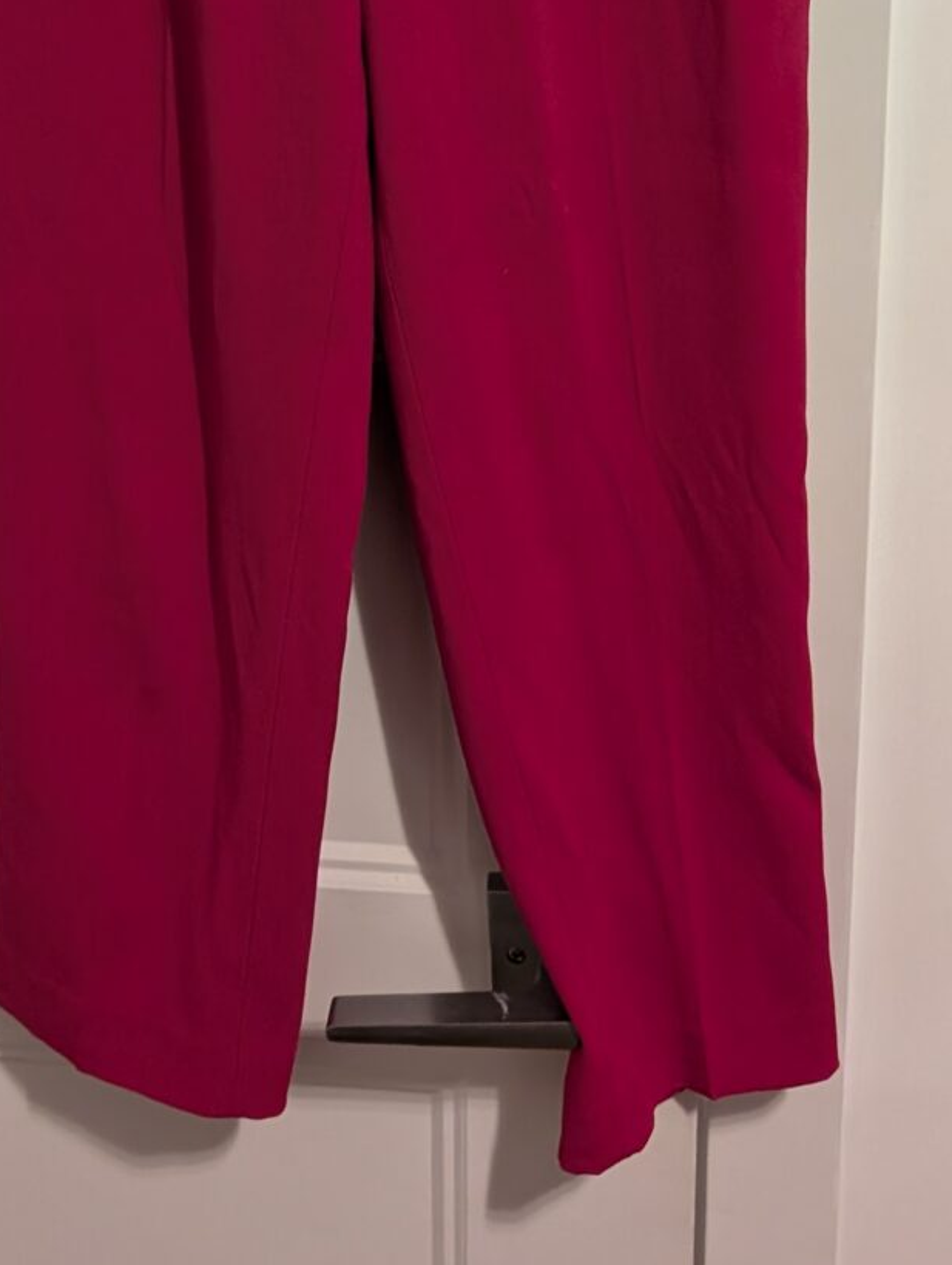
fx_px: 2194
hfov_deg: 24.4
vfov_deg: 30.1
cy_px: 17
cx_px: 341
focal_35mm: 60
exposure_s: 1/120
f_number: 1.68
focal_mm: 6.9
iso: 1176
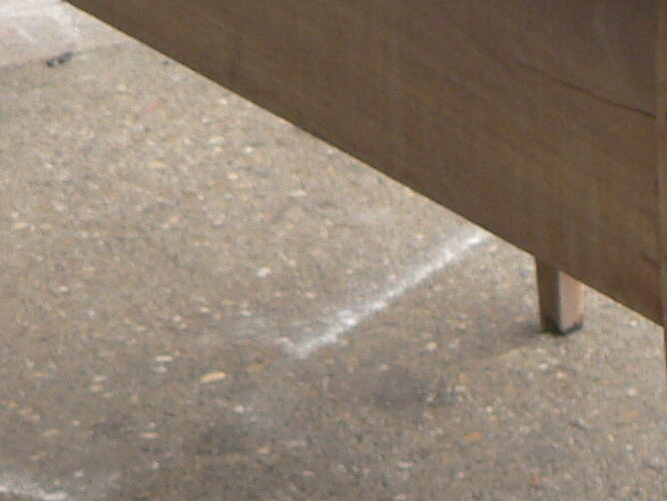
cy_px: 519
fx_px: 2659
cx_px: 719
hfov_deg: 14.0
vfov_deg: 10.6
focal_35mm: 138
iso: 80
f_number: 2.8
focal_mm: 6
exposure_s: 1/30
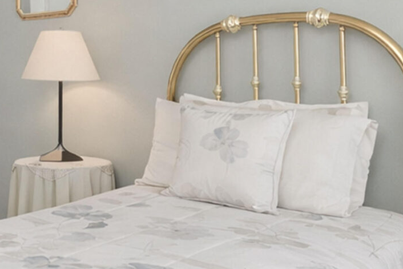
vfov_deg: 23.0
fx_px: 649
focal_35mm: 58
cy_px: 52
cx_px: -44
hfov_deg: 30.7
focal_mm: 16
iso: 64
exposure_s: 1/40
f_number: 4.5
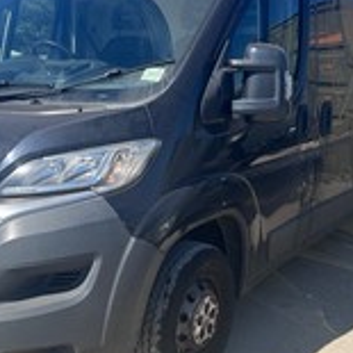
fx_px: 600
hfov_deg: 32.8
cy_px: 166
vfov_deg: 32.8
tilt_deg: -8.5
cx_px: 155
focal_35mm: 52
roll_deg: -0.2
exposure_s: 1/3077
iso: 50
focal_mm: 5.7
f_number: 1.5
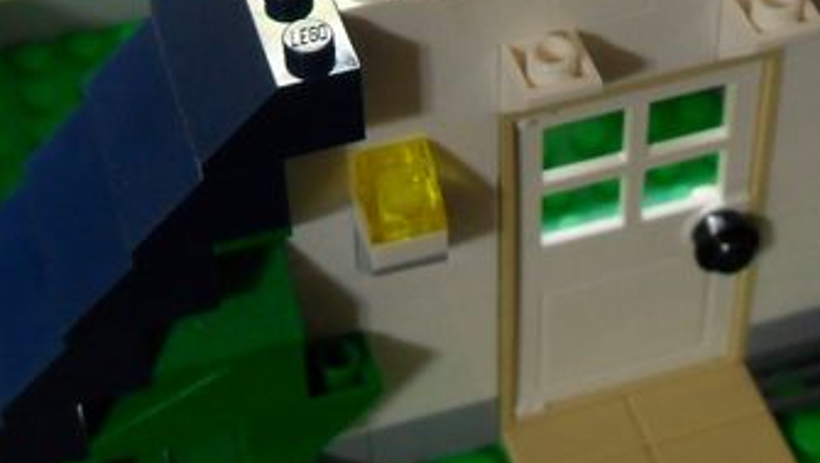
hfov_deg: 23.4
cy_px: -83
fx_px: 1980
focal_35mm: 91
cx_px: 406
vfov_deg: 13.0
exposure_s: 1/20
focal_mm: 6.2
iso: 200
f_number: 2.8
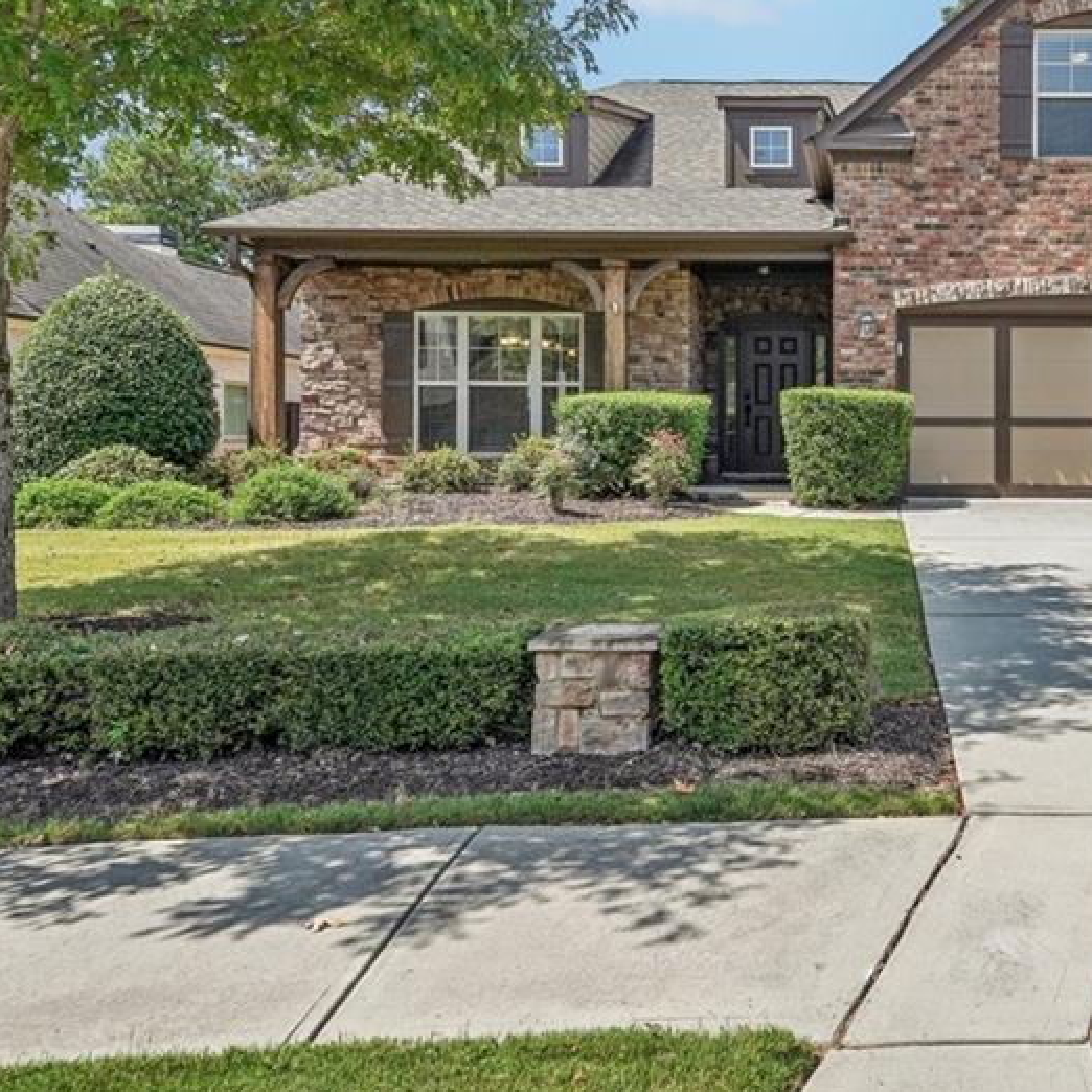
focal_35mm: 35
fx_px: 1249
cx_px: 849
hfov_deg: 45.2
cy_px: 392
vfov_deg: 46.7
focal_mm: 21
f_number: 8
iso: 400
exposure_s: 1/1000
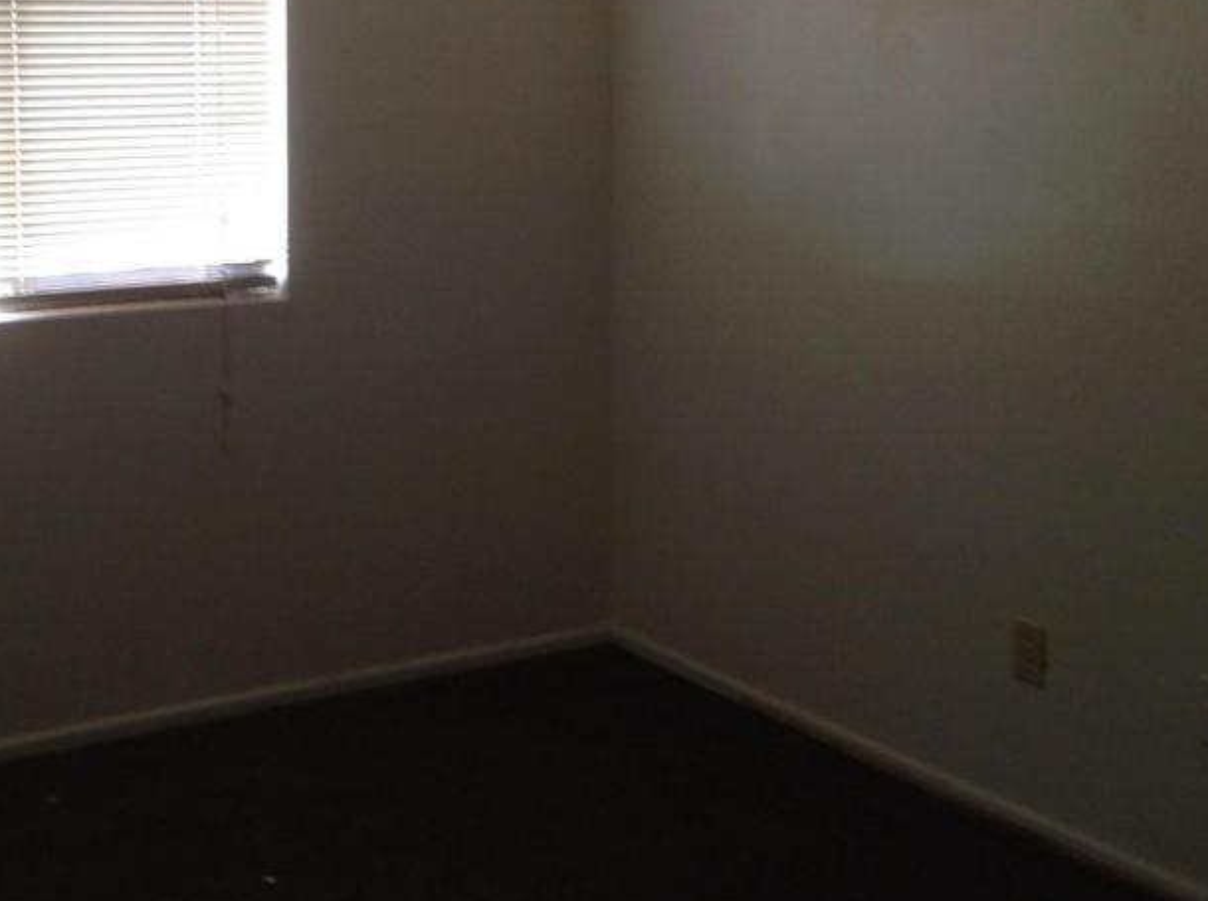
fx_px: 2055
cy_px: 195
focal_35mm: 59
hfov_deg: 32.3
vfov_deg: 24.4
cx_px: 345
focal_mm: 4.28
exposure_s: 1/15
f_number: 2.4
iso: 64
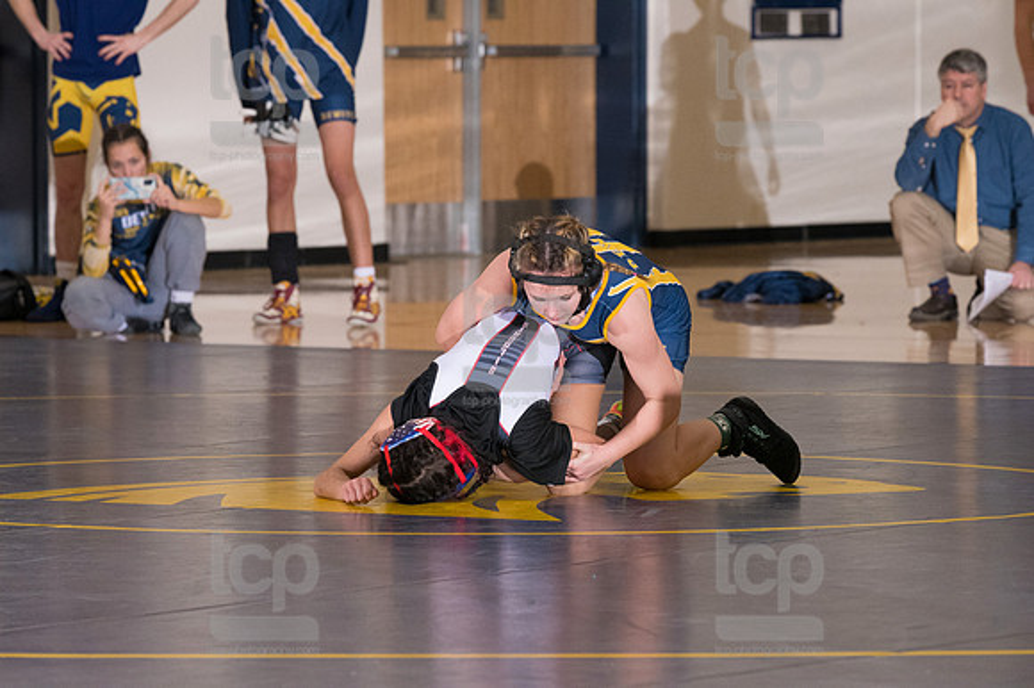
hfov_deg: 8.1
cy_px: 344
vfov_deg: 5.4
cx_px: 517
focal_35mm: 255
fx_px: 7320
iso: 2000
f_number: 5.6
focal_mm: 170
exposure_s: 1/250
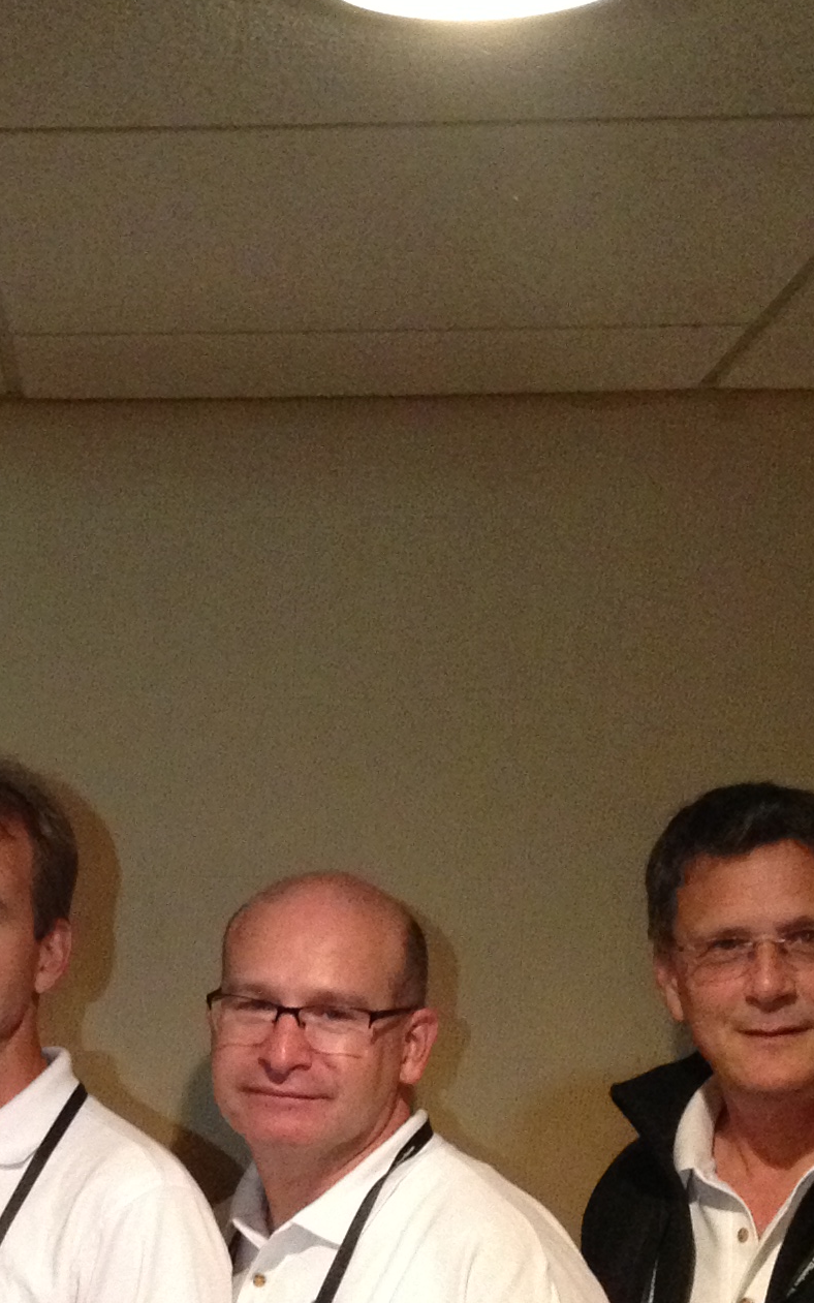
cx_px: -133
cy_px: 1162
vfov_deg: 21.2
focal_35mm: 96
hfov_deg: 13.3
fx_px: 3408
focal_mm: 4.28
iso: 320
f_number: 2.4
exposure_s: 1/20
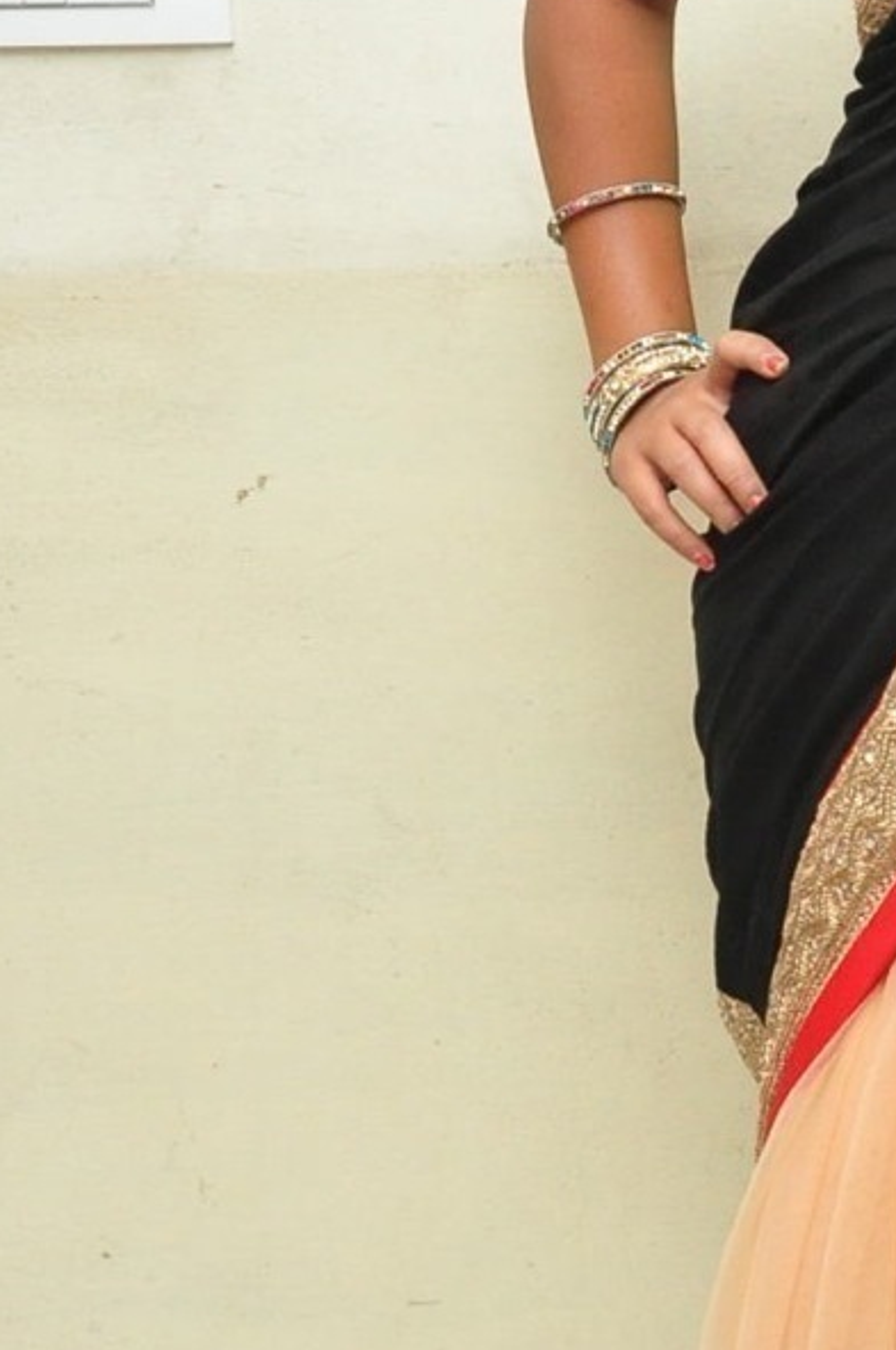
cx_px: 1140
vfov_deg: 17.9
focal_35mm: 115
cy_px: 713
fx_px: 4288
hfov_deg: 11.6
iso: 1600
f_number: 7.1
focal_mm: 25
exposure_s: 1/125
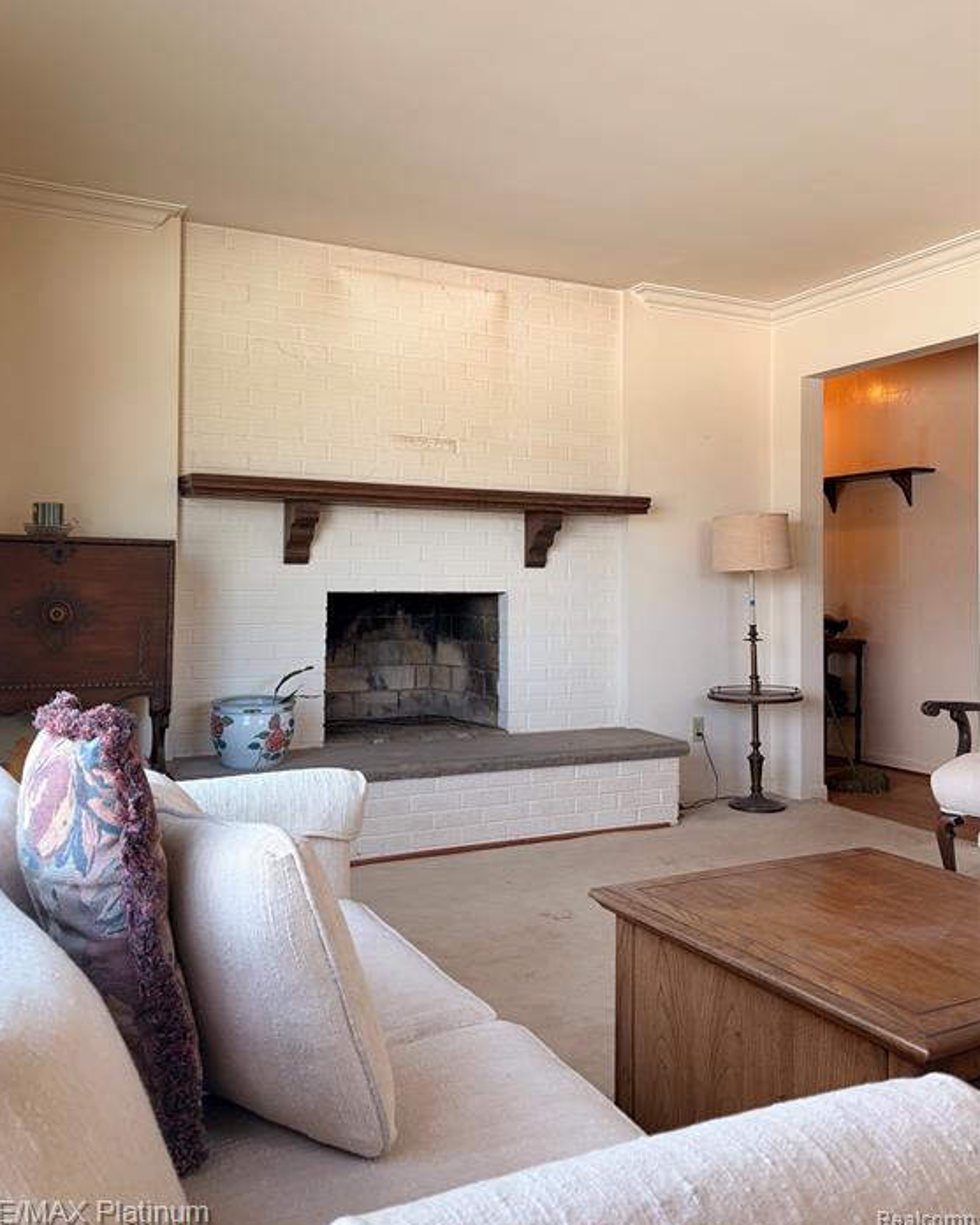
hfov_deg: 51.5
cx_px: 475
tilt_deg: +1.8
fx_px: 1015
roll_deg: +0.4
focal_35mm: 28
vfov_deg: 62.1
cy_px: 560
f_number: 1.6
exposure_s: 1/122
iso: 50
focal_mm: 5.96
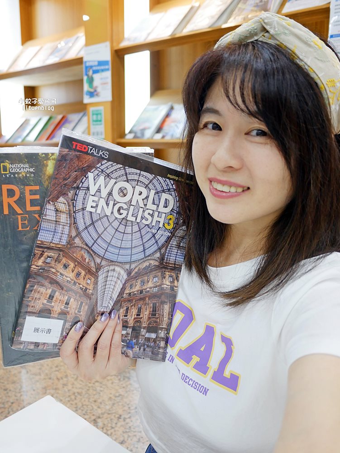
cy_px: 226
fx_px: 366
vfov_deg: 63.4
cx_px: 170
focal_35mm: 28
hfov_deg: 49.8
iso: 400
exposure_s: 1/60
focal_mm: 14
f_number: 2.5
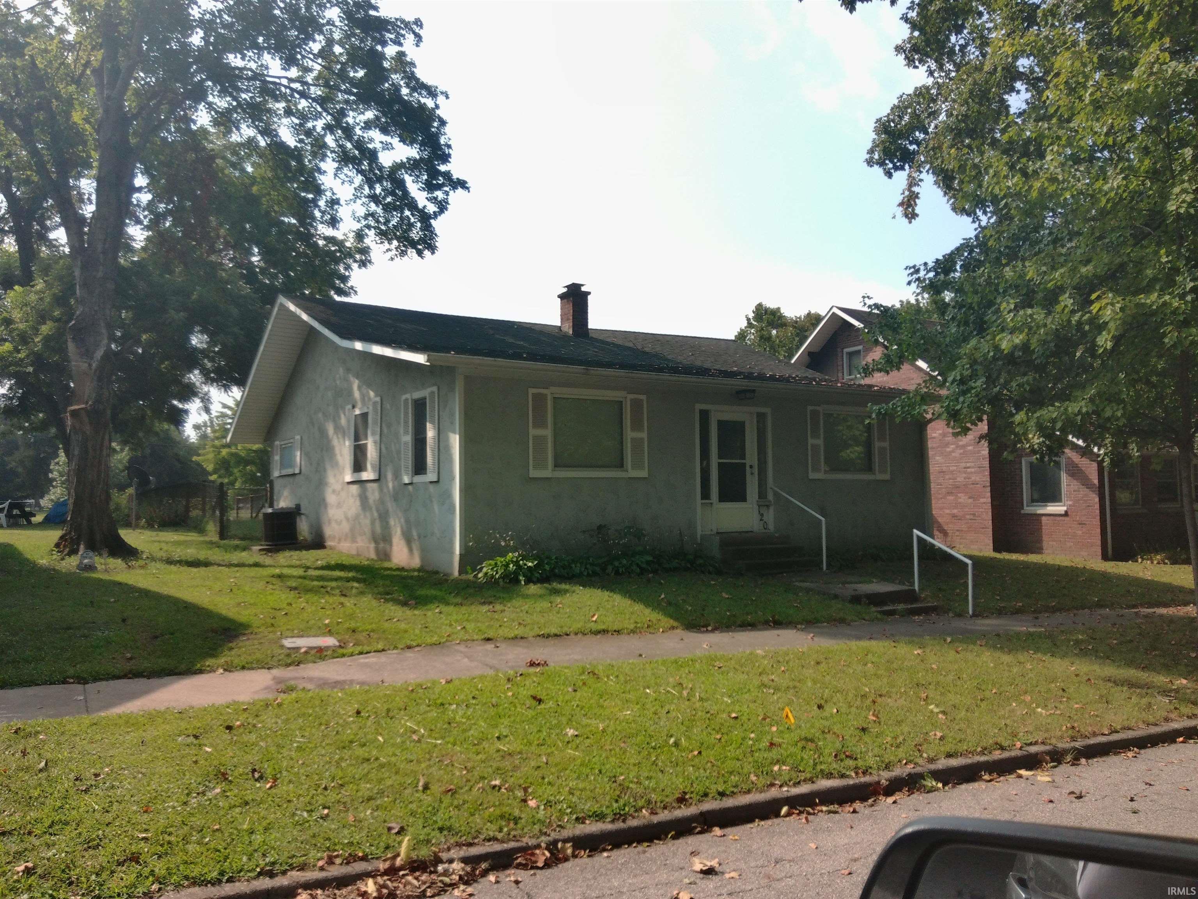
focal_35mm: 26
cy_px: 450
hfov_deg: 67.3
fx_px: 900
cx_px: 599
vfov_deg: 53.1
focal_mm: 3
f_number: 2
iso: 100
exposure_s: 1/648
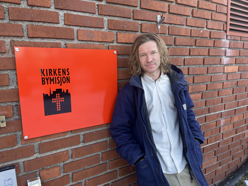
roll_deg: +1.0
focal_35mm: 26
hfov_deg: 67.3
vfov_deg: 53.1
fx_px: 186
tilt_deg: -8.8
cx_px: 124
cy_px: 93
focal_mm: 5.1
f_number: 1.6
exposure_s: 1/331
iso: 50
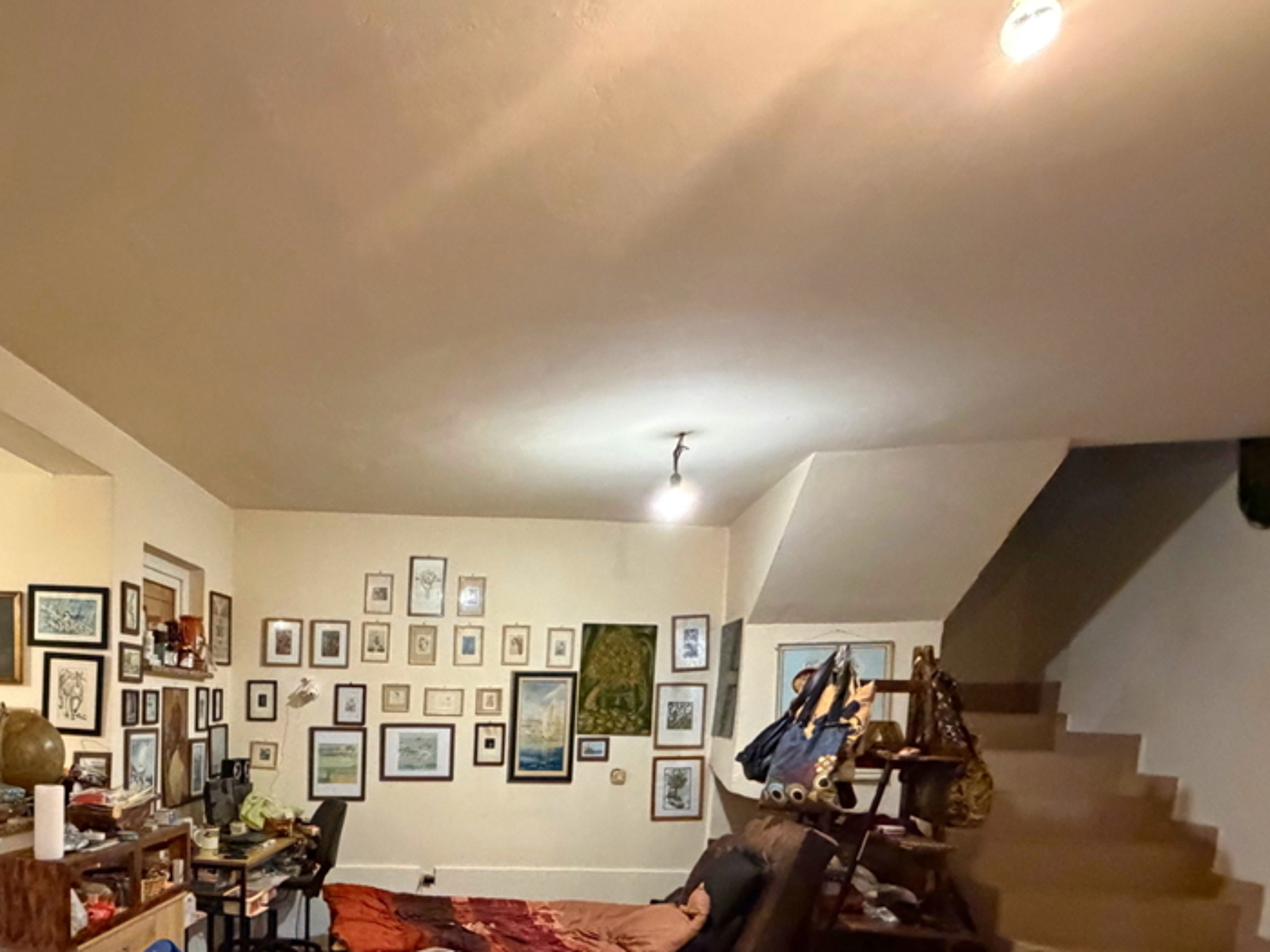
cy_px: 798
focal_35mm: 24
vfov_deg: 52.1
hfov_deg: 65.1
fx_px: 881
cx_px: 252
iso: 1000
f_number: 2.2
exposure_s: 1/50
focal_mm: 2.22
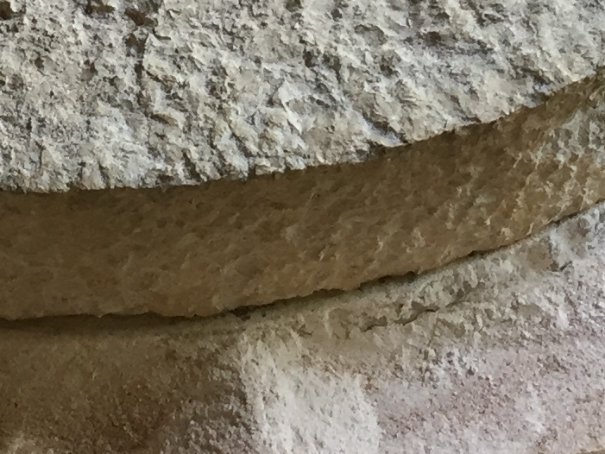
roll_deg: +3.1
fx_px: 2360
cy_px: -363
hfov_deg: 14.6
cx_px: 295
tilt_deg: -40.8
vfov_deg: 10.3
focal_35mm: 135
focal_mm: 4.15
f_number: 2.2
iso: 100
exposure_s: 1/33
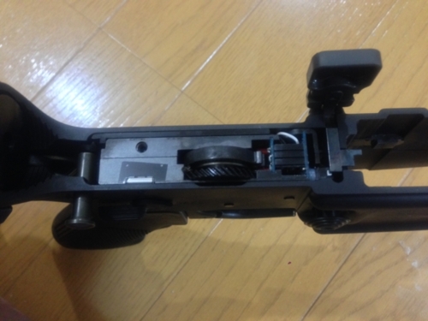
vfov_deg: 42.9
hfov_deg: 55.4
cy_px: 160
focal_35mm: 33
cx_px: 214
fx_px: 408
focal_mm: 4.12
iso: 400
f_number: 2.4
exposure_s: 1/15
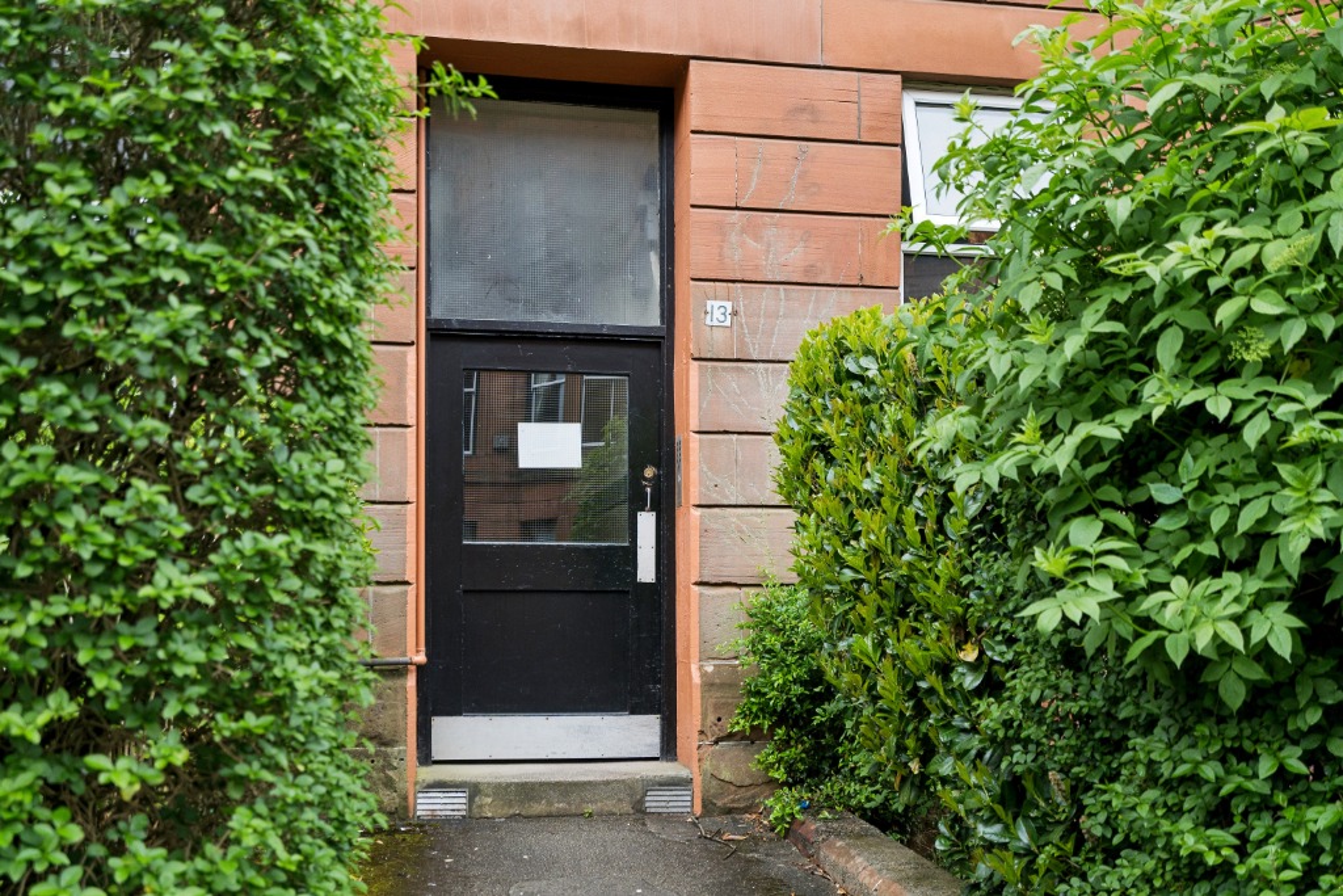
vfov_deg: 37.9
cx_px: 672
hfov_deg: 54.4
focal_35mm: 35
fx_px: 1306
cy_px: 448
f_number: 4
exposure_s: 1/400
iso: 800
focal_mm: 35
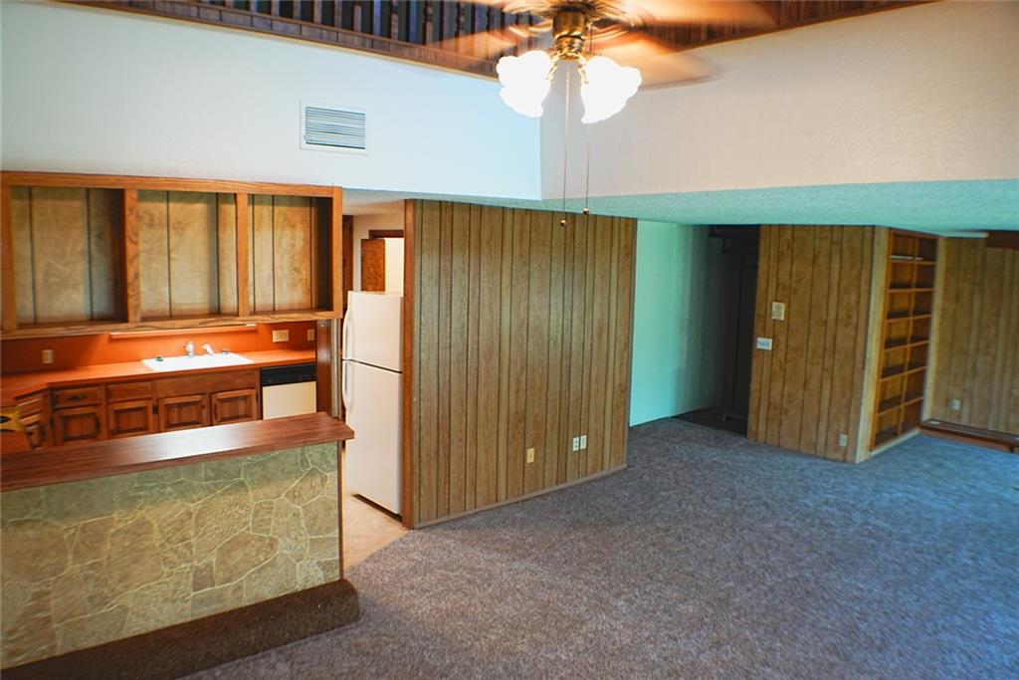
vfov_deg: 42.3
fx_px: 878
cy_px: 340
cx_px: 510
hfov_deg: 60.3
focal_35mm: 31
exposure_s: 1/30
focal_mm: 31
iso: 640
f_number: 5.6
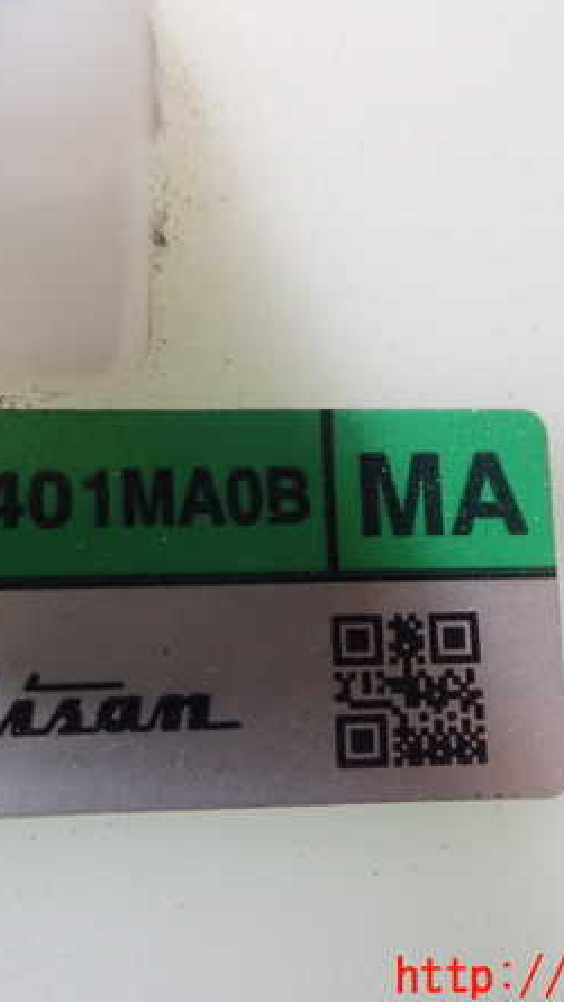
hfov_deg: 27.1
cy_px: 501
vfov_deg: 46.4
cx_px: 229
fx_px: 1169
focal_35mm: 44
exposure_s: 1/125
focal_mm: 5.5
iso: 640
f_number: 2.3
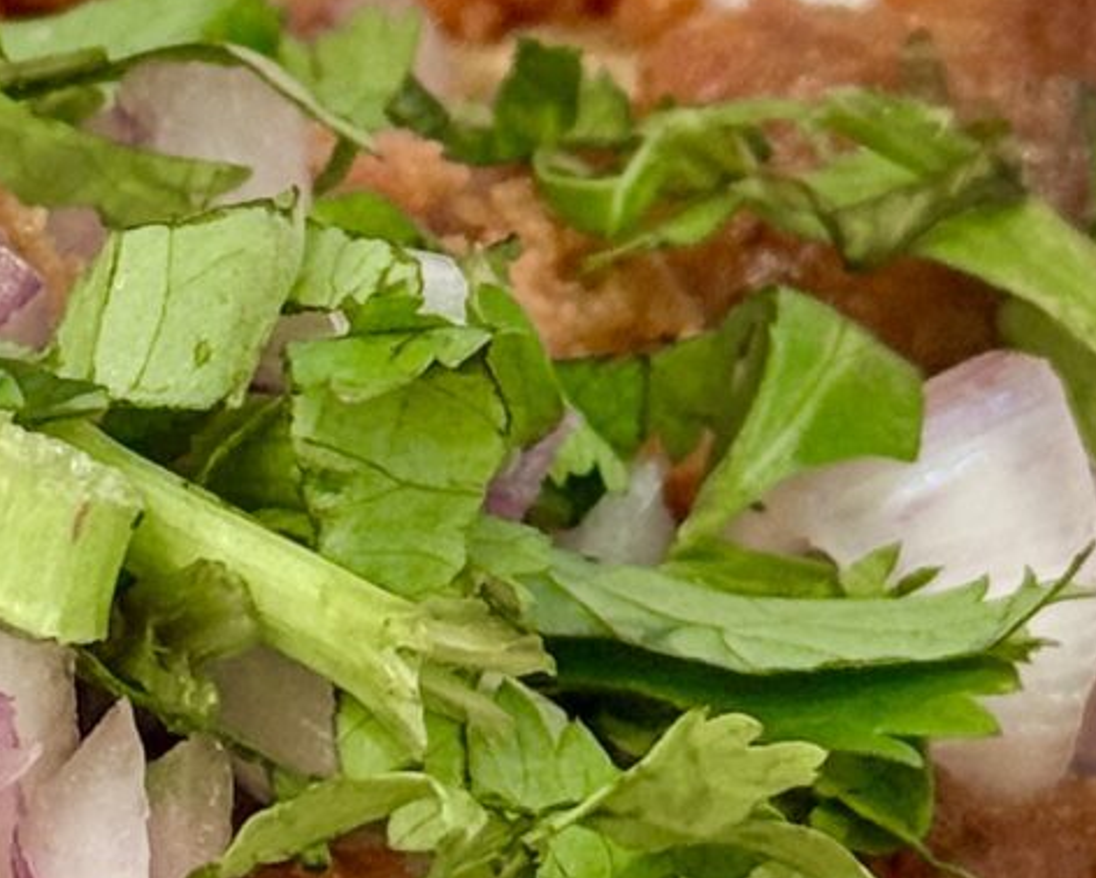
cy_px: 20
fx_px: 8794
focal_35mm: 271
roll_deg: -1.8
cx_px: -93
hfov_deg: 7.1
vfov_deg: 5.7
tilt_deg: -26.6
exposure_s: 1/50
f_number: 1.78
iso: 64
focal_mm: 6.76
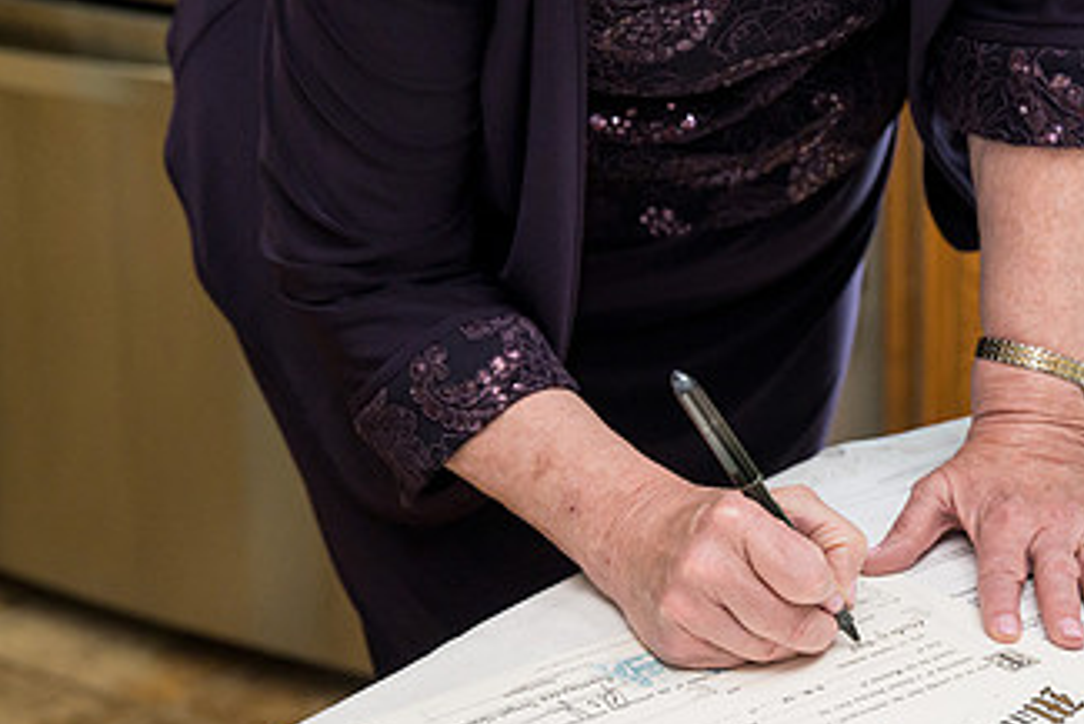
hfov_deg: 20.2
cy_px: 616
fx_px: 3012
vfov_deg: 13.6
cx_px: 884
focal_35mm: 100
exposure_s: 1/320
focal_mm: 56
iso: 1600
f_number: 4
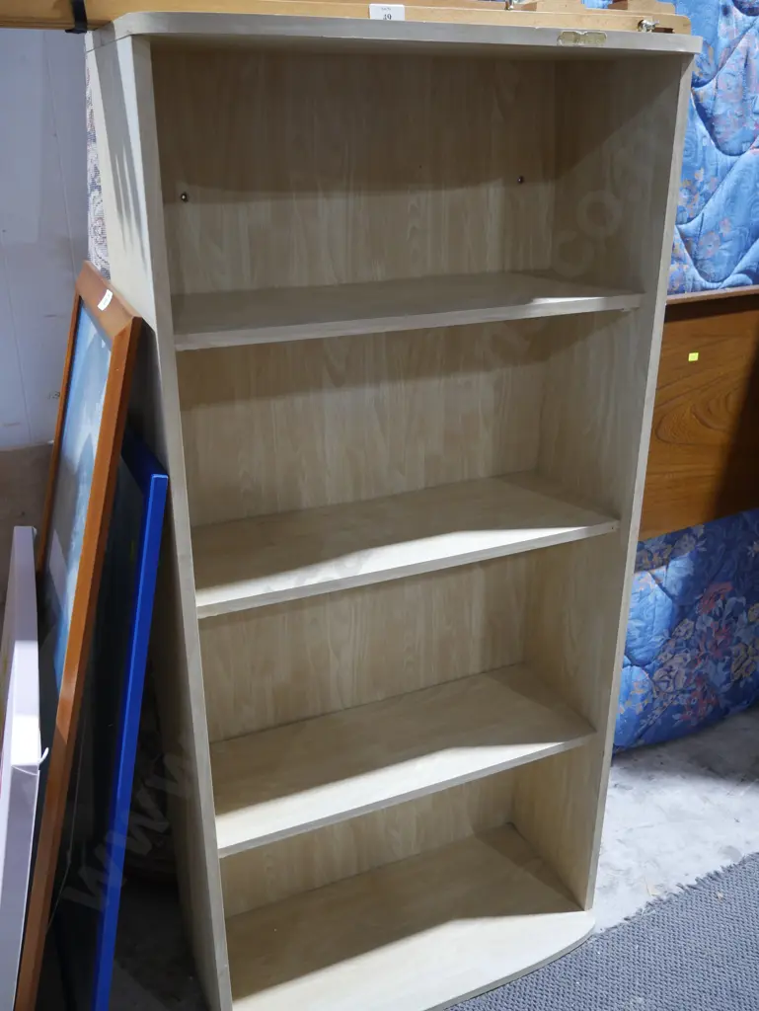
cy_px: 506
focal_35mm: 32
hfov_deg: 44.2
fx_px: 935
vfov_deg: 56.8
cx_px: 380
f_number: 3.6
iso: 800
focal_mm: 16
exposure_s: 1/60
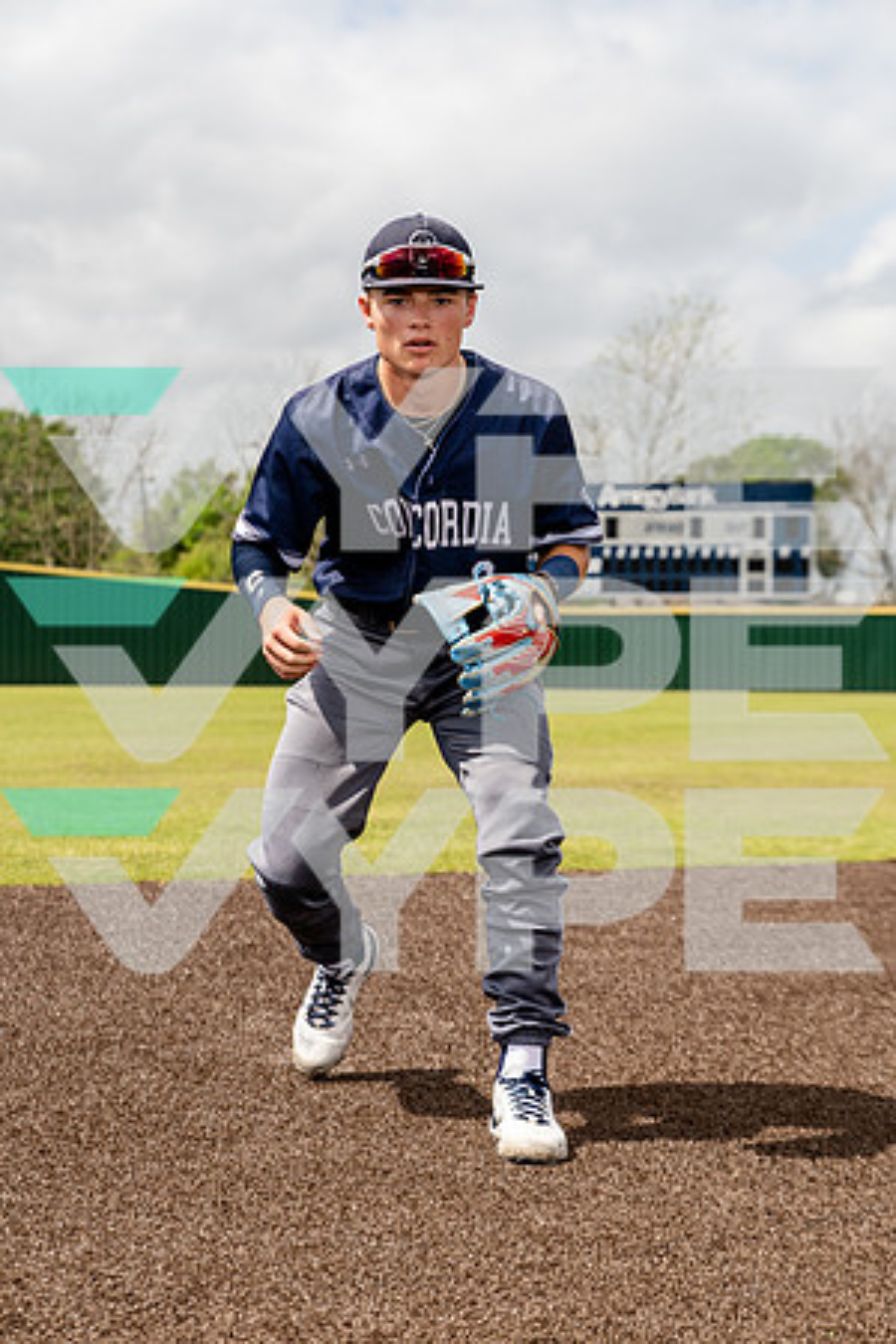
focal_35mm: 70
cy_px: 672
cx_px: 448
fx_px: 2613
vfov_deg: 28.8
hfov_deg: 19.5
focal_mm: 70
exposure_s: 1/1250
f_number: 4.5
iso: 250
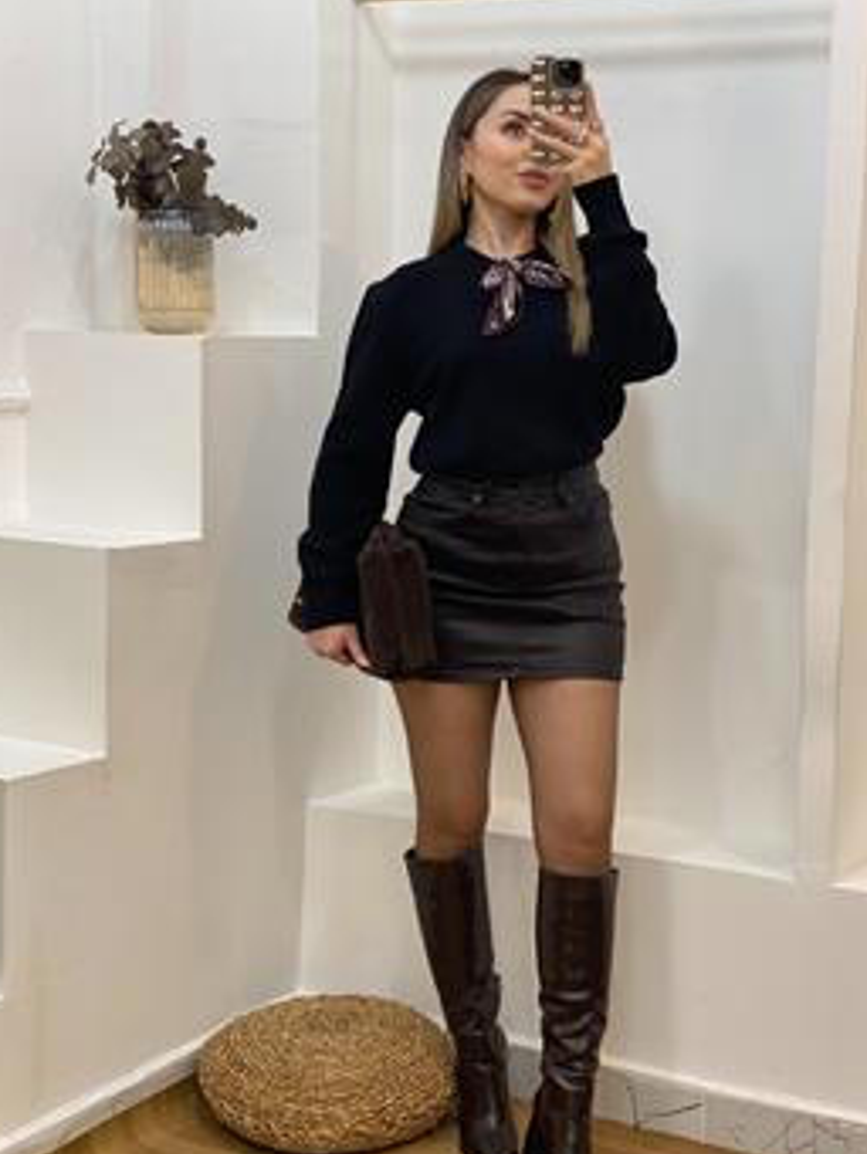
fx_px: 2103
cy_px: 628
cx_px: 447
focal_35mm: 63
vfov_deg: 30.7
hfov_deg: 23.3
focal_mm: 6
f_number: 2
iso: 100
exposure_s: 1/100
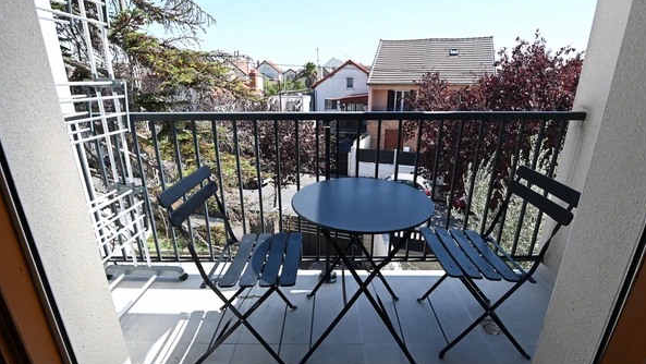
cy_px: 186
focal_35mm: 18
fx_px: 308
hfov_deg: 92.6
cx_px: 326
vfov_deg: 61.1
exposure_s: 1/200
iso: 400
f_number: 11
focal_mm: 17
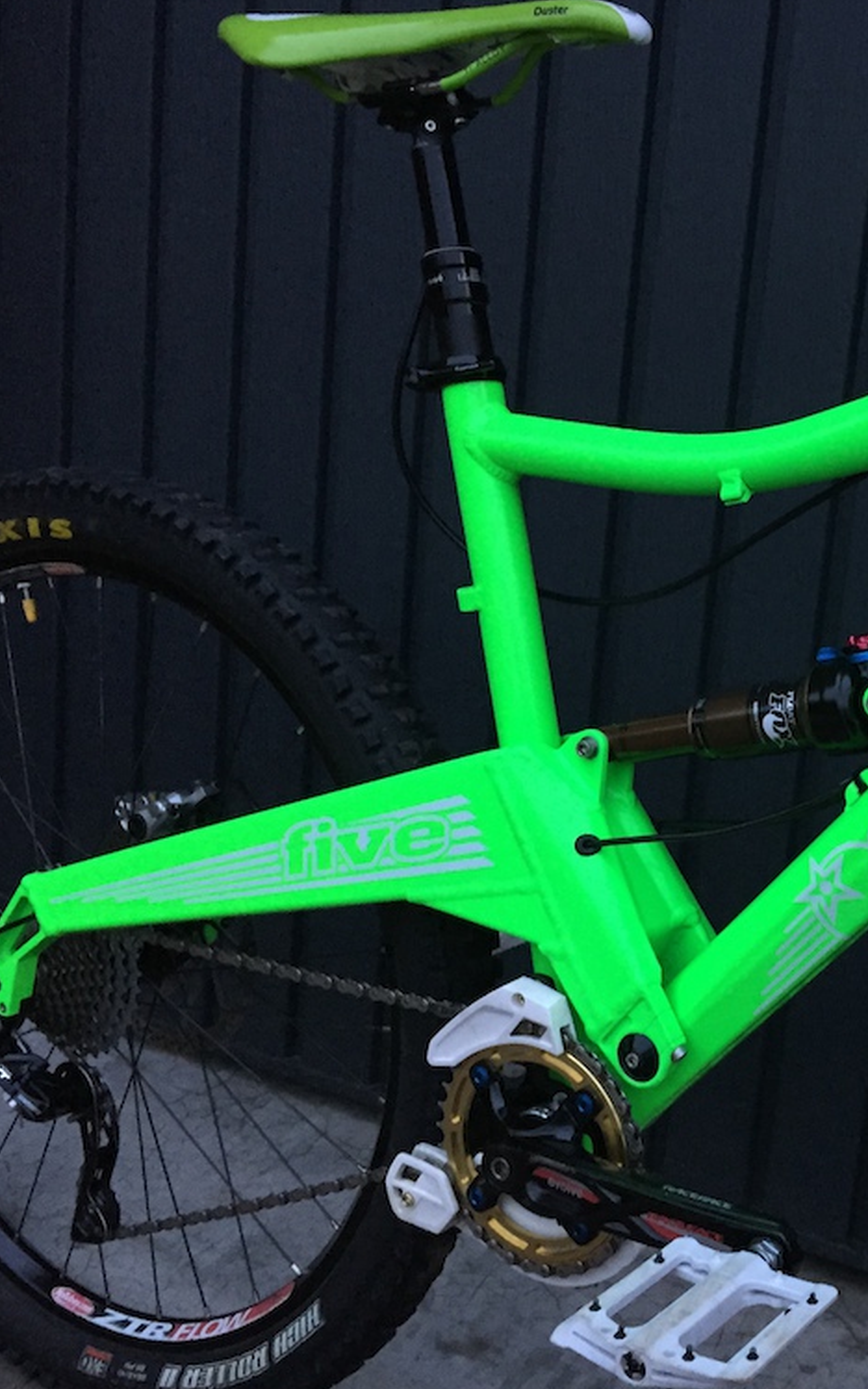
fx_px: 1590
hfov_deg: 28.6
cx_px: 872
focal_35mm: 42
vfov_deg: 47.2
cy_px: 692
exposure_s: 1/24
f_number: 2.2
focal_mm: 4.15
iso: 250
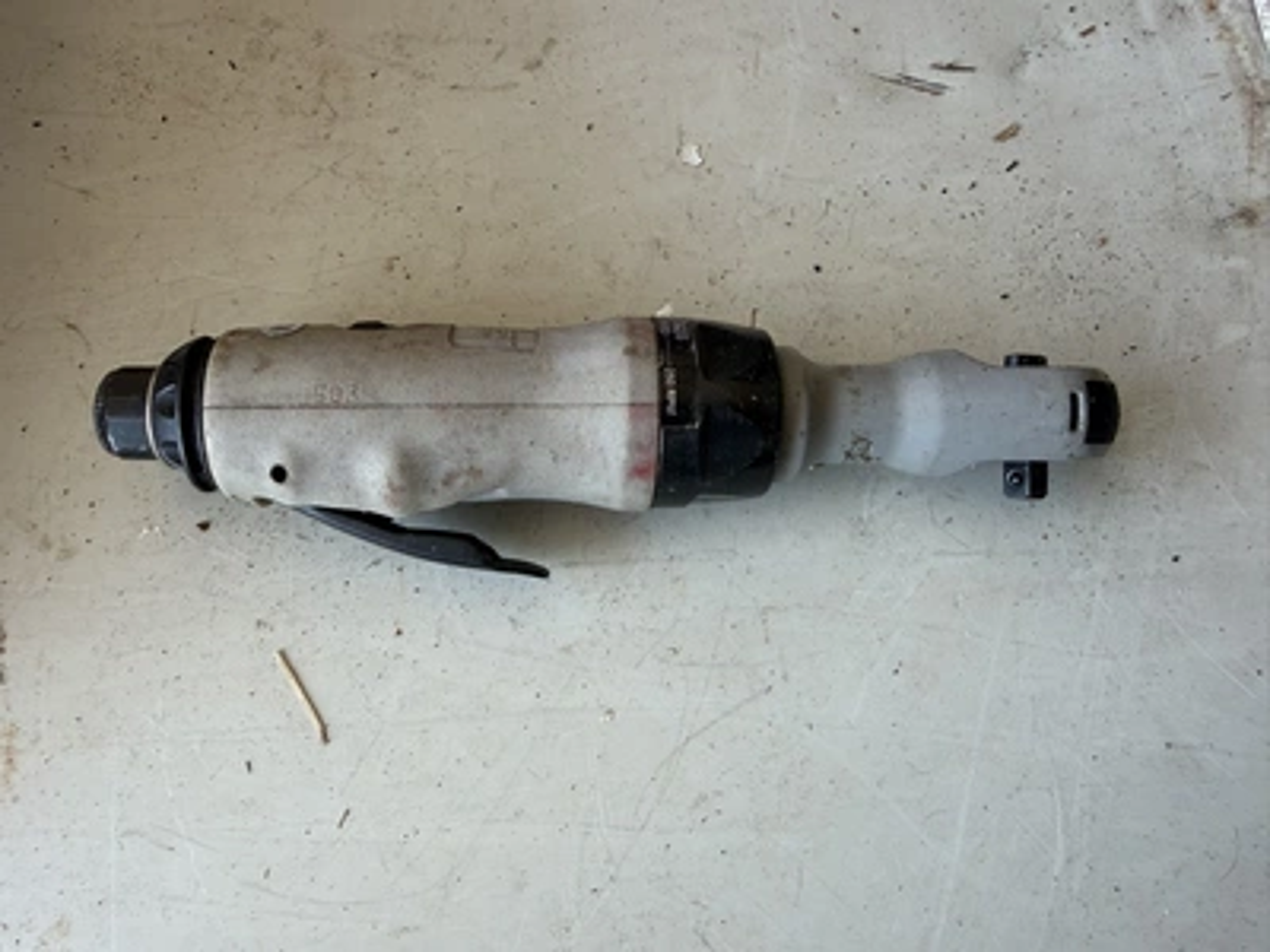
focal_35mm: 24
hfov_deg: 71.6
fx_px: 881
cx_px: 635
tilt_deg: -72.5
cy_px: 476
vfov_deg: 56.8
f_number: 2.2
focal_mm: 2.22
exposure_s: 1/121
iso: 64
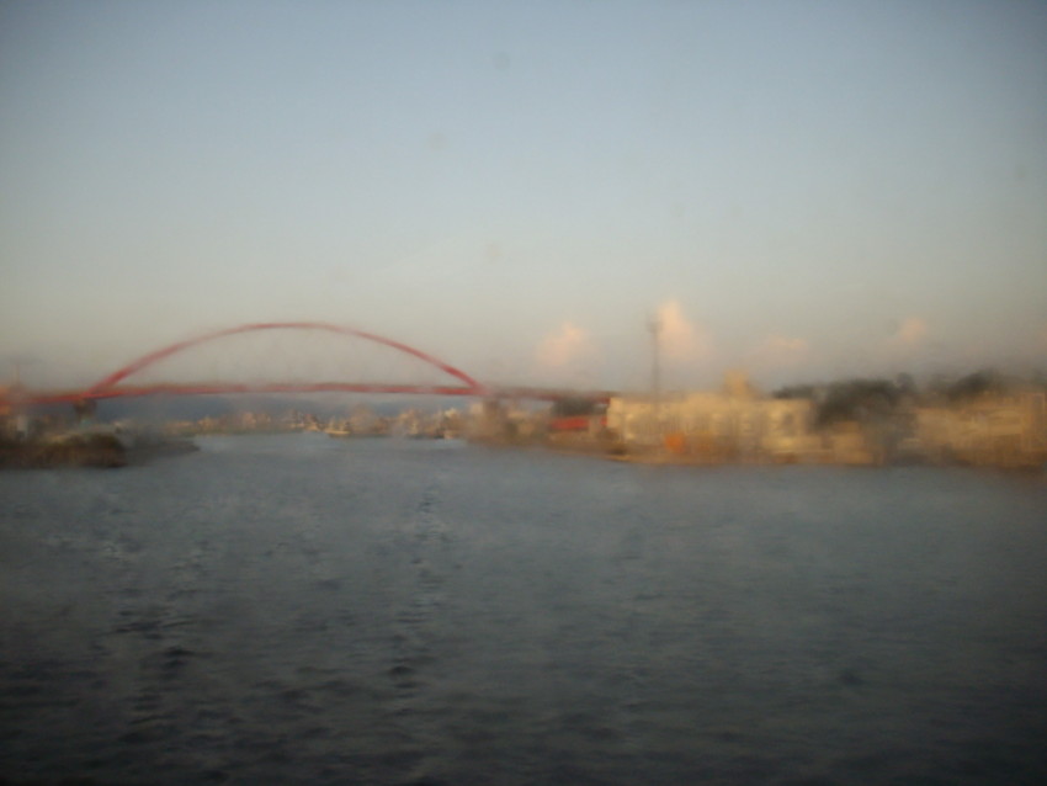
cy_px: 393
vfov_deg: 38.7
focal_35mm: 37
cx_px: 524
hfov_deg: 50.1
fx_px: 1119
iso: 80
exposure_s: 1/250
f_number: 2.8
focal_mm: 6.2
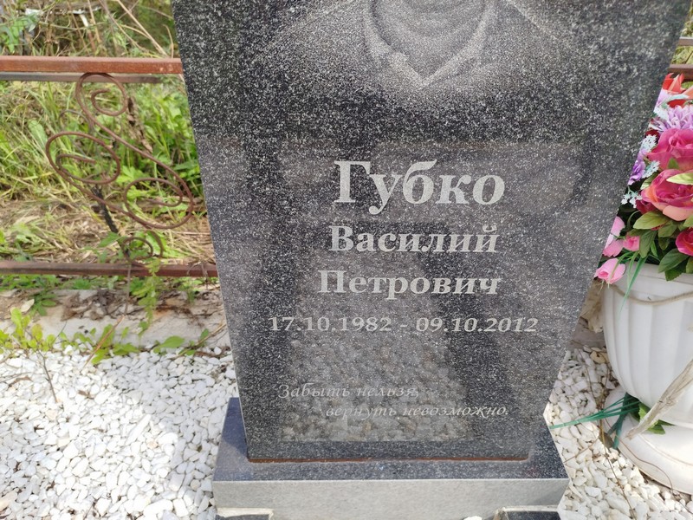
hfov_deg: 71.6
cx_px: 346
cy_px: 260
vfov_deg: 56.8
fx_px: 480
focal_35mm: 24
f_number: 1.7
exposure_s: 1/367
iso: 50
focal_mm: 5.31
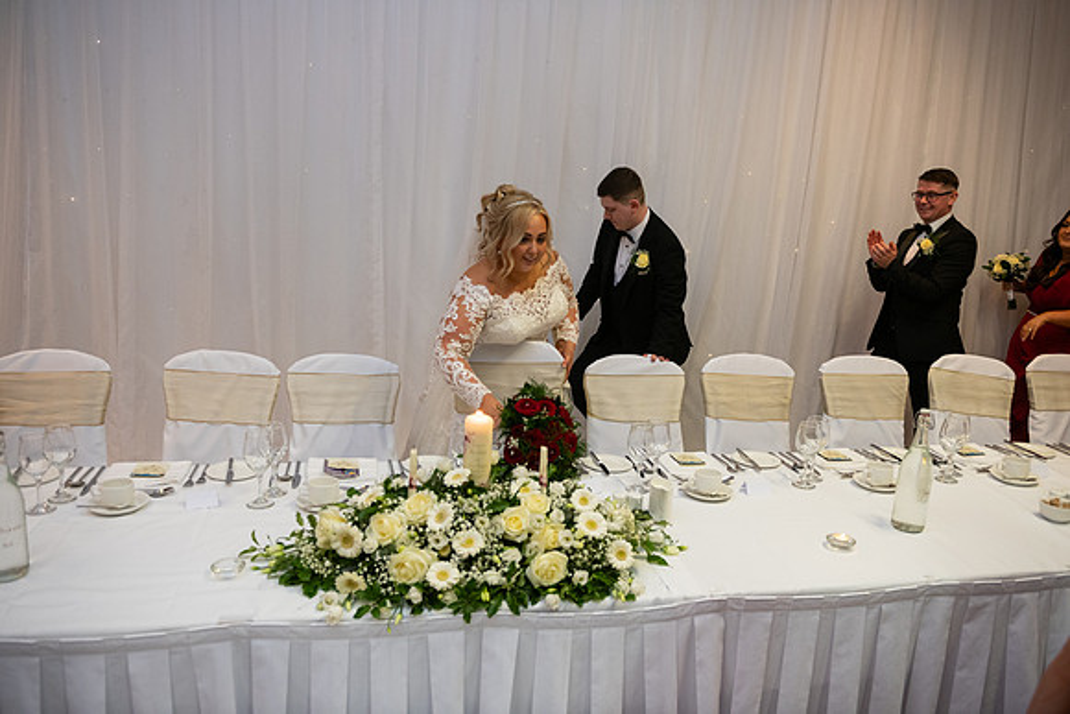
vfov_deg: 45.0
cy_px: 357
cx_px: 535
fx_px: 862
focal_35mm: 29
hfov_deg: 63.6
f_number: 3.5
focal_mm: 29
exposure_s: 1/160
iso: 800
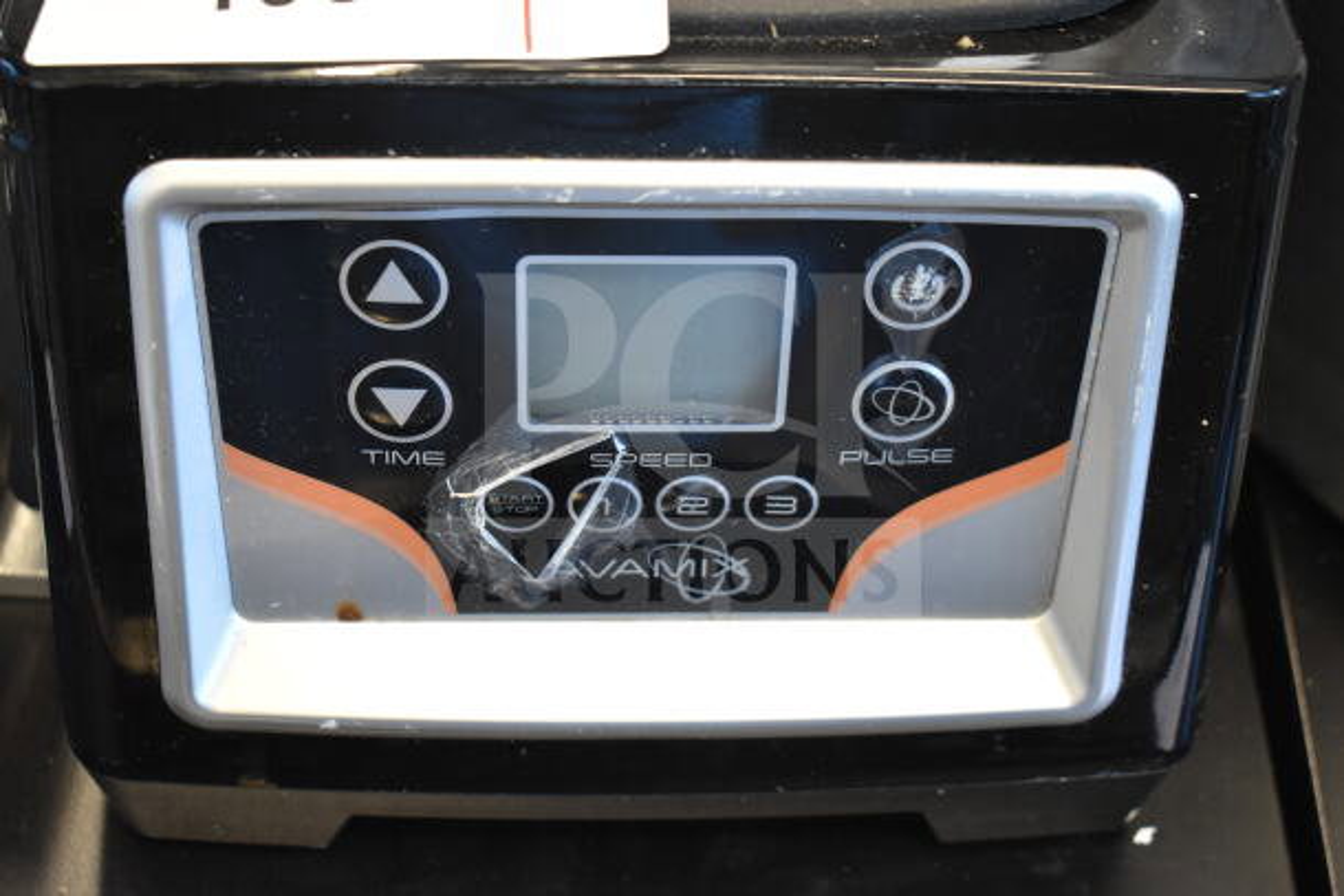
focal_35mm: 57
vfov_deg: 23.8
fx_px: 2128
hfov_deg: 35.0
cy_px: 448
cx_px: 672
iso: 1800
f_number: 4.8
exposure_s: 1/60
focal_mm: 38
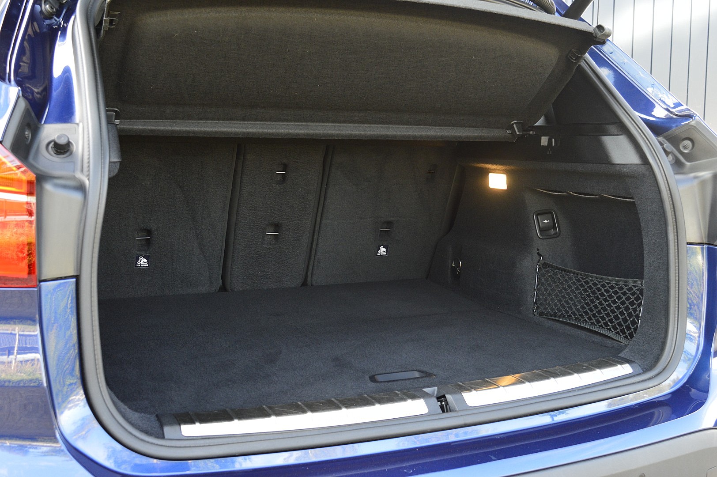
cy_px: 238
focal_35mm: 39
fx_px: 776
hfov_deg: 49.6
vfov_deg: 34.2
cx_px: 358
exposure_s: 1/60
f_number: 6.3
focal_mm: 26
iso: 800
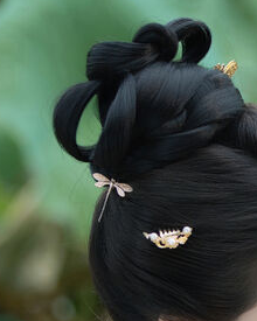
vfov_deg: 4.7
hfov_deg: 3.8
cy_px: 370
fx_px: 3889
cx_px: 496
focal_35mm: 409
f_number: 2.8
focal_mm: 100
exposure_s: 1/320
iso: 100
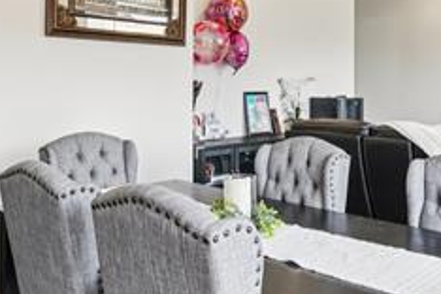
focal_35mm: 41
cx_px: 243
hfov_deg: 47.3
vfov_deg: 32.2
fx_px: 502
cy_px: 87
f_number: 8
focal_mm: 10
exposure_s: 1/30
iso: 800
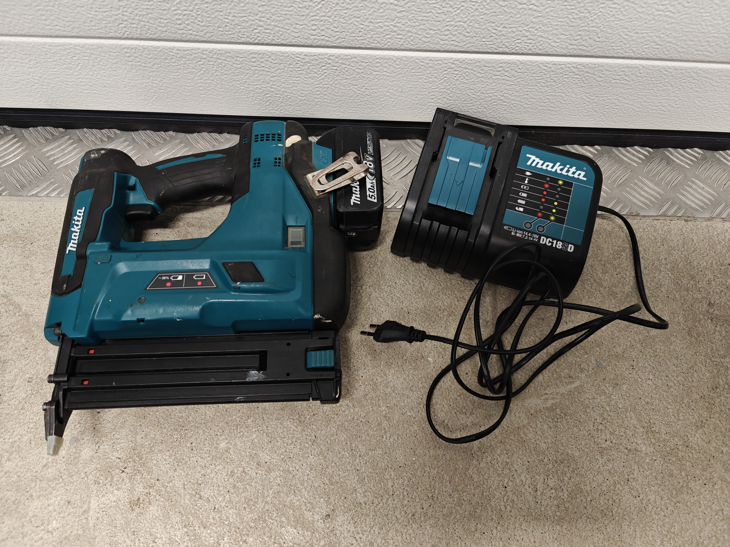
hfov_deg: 73.9
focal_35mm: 23
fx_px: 485
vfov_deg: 58.9
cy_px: 274
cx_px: 365
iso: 640
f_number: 1.6
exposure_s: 1/100
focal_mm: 6.06
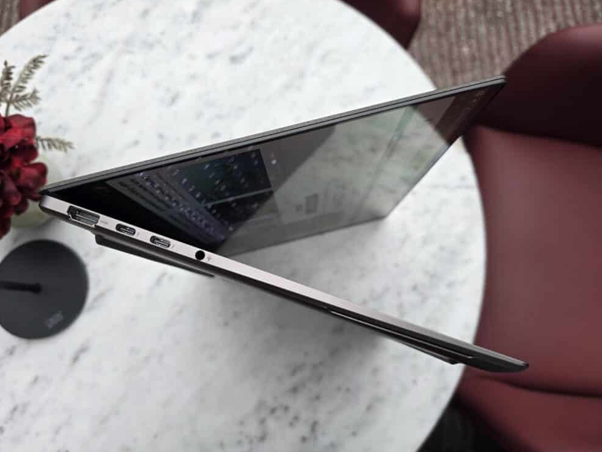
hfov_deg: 71.6
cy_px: 219
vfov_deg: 56.8
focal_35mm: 24
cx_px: 293
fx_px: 417
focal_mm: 6.3
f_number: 1.7
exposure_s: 1/180
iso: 64
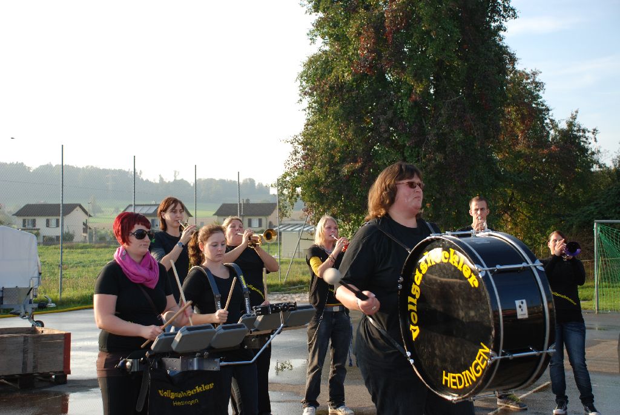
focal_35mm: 52
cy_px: 208
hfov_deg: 37.8
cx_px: 310
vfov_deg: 25.8
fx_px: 905
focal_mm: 35
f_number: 4.5
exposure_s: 1/160
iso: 100
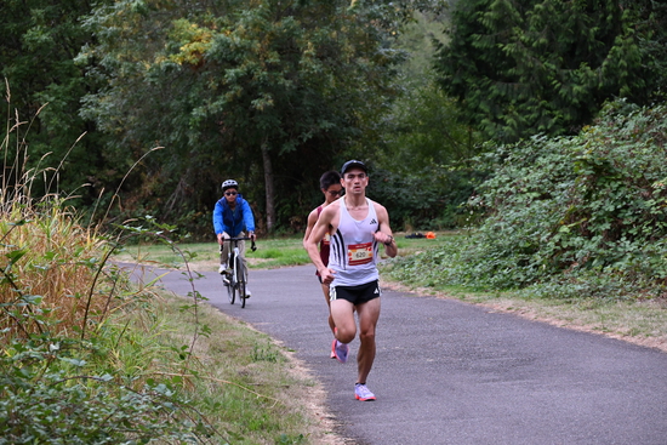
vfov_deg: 13.2
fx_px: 1927
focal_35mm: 104
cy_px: 222
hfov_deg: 19.6
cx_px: 334
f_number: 6.3
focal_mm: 104
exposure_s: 1/125
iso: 800
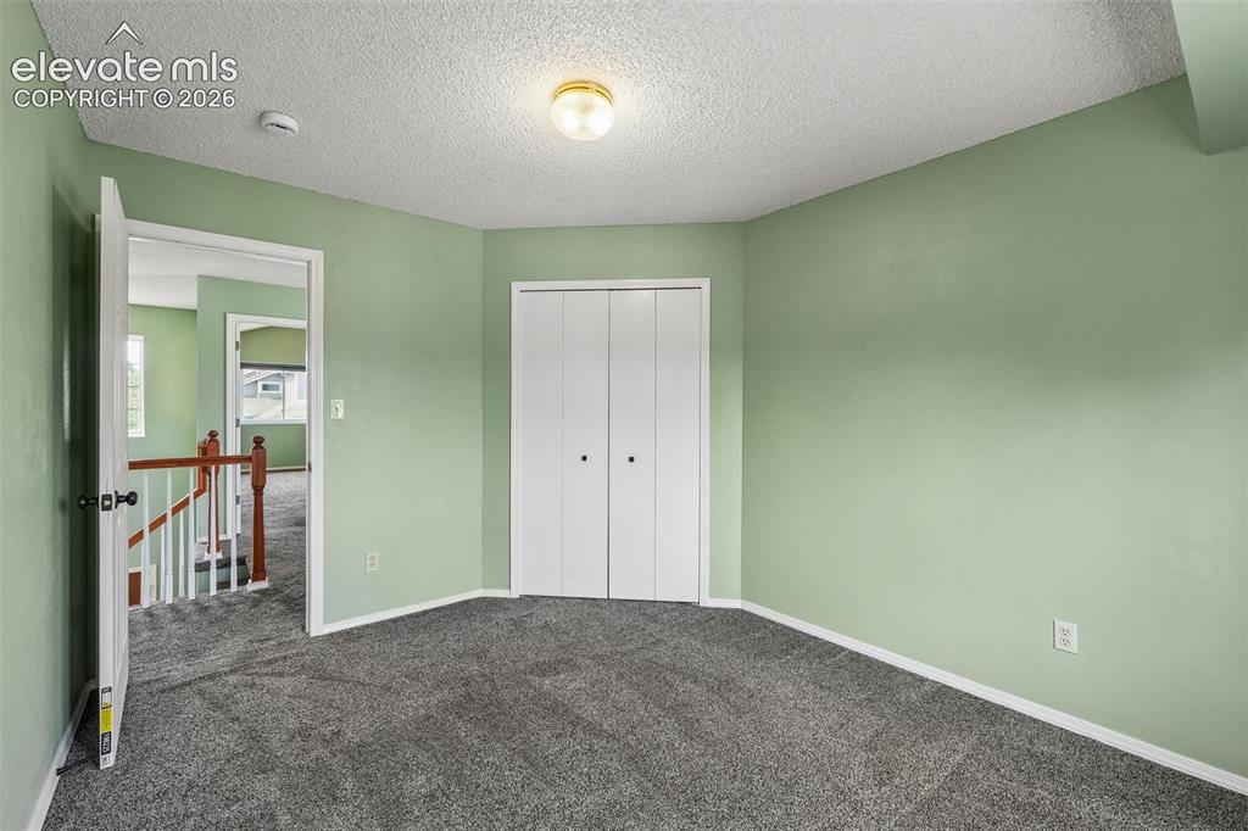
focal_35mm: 15
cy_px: 416
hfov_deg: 100.4
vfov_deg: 77.3
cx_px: 624
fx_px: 520
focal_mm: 10
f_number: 9
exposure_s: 1/20
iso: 320
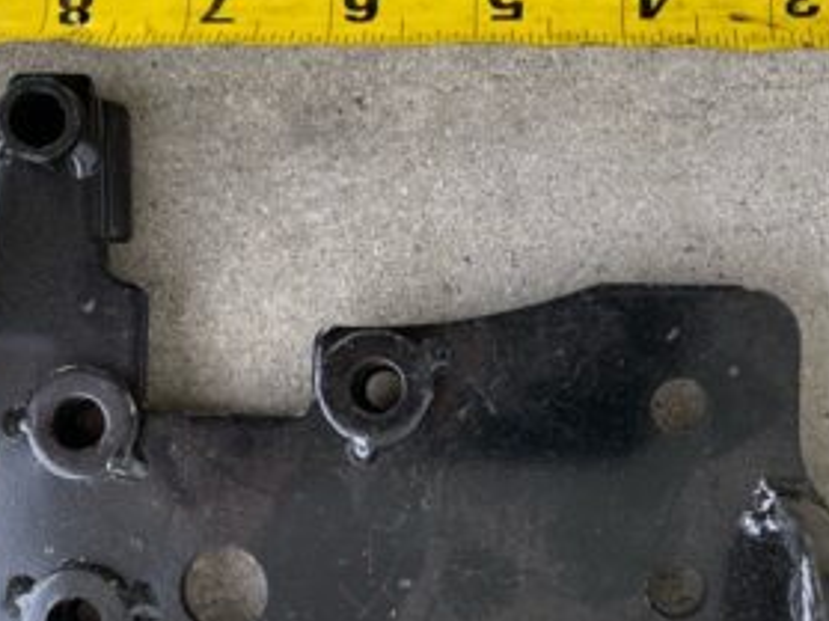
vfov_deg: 25.9
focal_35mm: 56
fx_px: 1341
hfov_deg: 34.3
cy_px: 413
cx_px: 469
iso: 32
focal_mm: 5.1
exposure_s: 1/144
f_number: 1.6
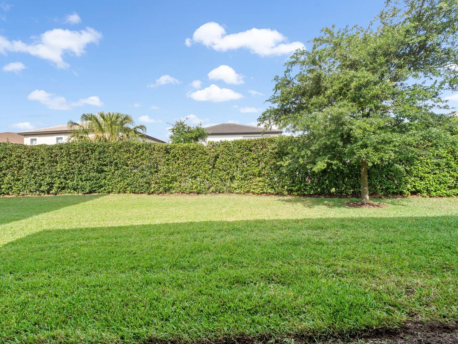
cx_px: 215
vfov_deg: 81.8
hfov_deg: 98.0
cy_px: 170
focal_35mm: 15
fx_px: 198
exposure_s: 1/30
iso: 200
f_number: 10
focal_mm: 7
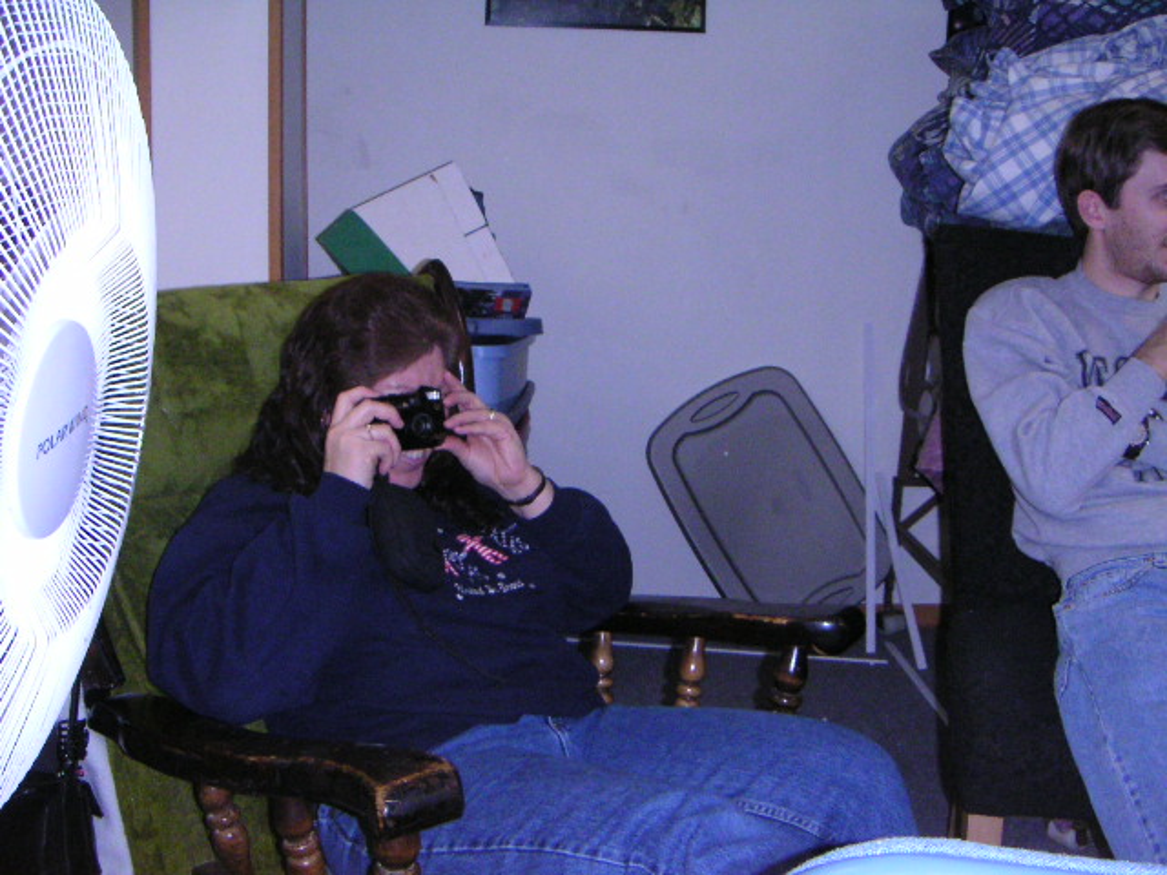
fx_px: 1349
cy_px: 438
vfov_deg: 36.0
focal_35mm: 40
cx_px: 584
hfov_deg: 46.8
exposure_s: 1/45
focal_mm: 5.3
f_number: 6.7
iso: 400
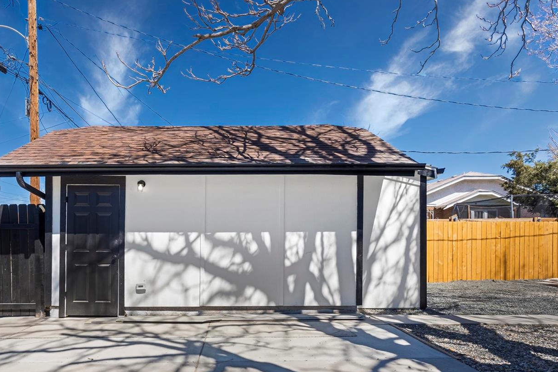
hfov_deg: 78.1
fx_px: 336
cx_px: 210
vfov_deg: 57.0
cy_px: 239
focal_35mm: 22
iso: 500
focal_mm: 16.5
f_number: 8
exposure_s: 1/400
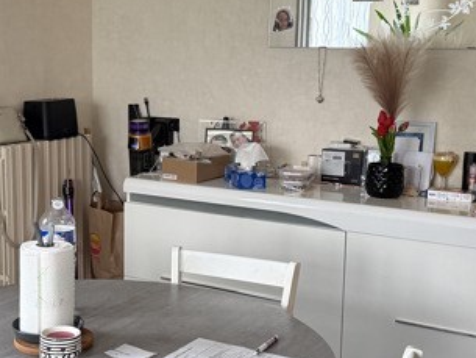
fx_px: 867
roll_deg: -0.3
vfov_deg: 23.3
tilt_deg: -7.4
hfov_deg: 30.5
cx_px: 162
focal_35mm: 63
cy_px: 197
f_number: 1.78
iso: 320
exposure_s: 1/60
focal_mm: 6.76
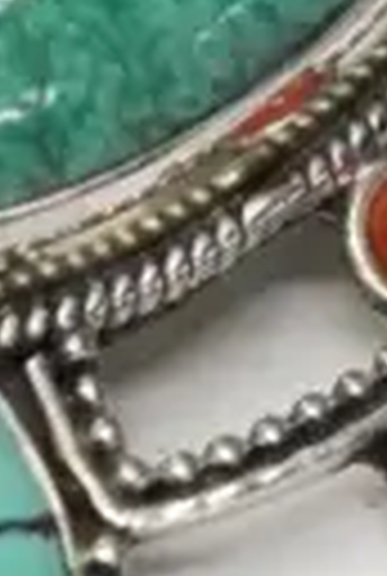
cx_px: 770
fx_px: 15957
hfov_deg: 1.4
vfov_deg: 2.1
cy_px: -266
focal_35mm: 995
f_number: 5.6
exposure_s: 1/250
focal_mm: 60
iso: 3200
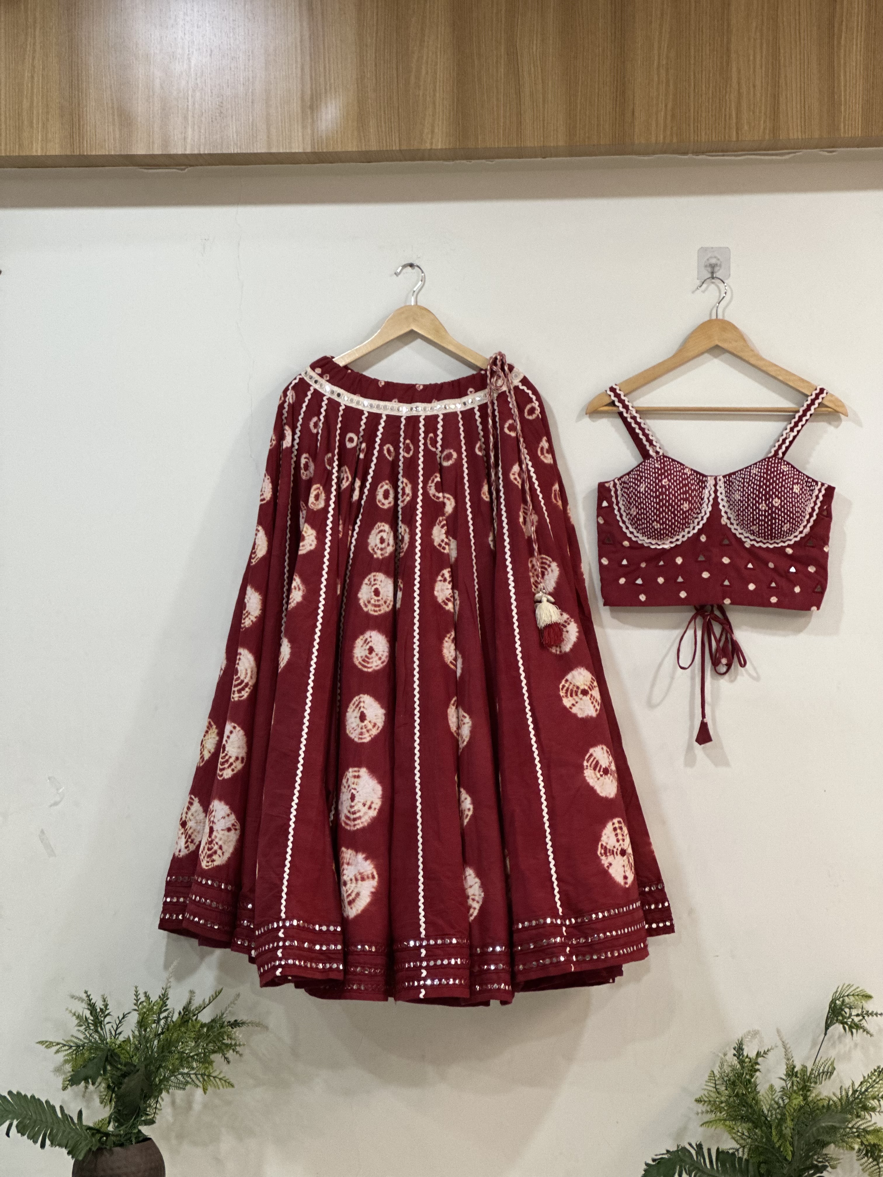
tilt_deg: +0.7
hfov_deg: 19.1
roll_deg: -0.7
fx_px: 2619
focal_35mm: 77
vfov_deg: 25.3
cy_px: 588
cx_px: 442
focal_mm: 9
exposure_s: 1/33
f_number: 2.8
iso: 200
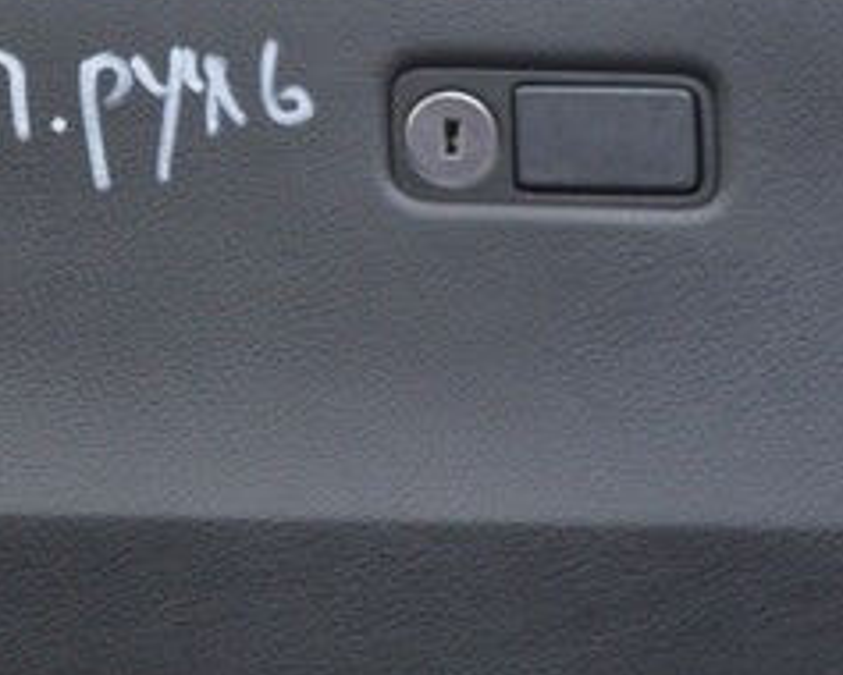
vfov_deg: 9.1
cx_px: -206
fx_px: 4245
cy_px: 645
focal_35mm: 170
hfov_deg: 11.1
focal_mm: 28
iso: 400
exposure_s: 1/20
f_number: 5.6
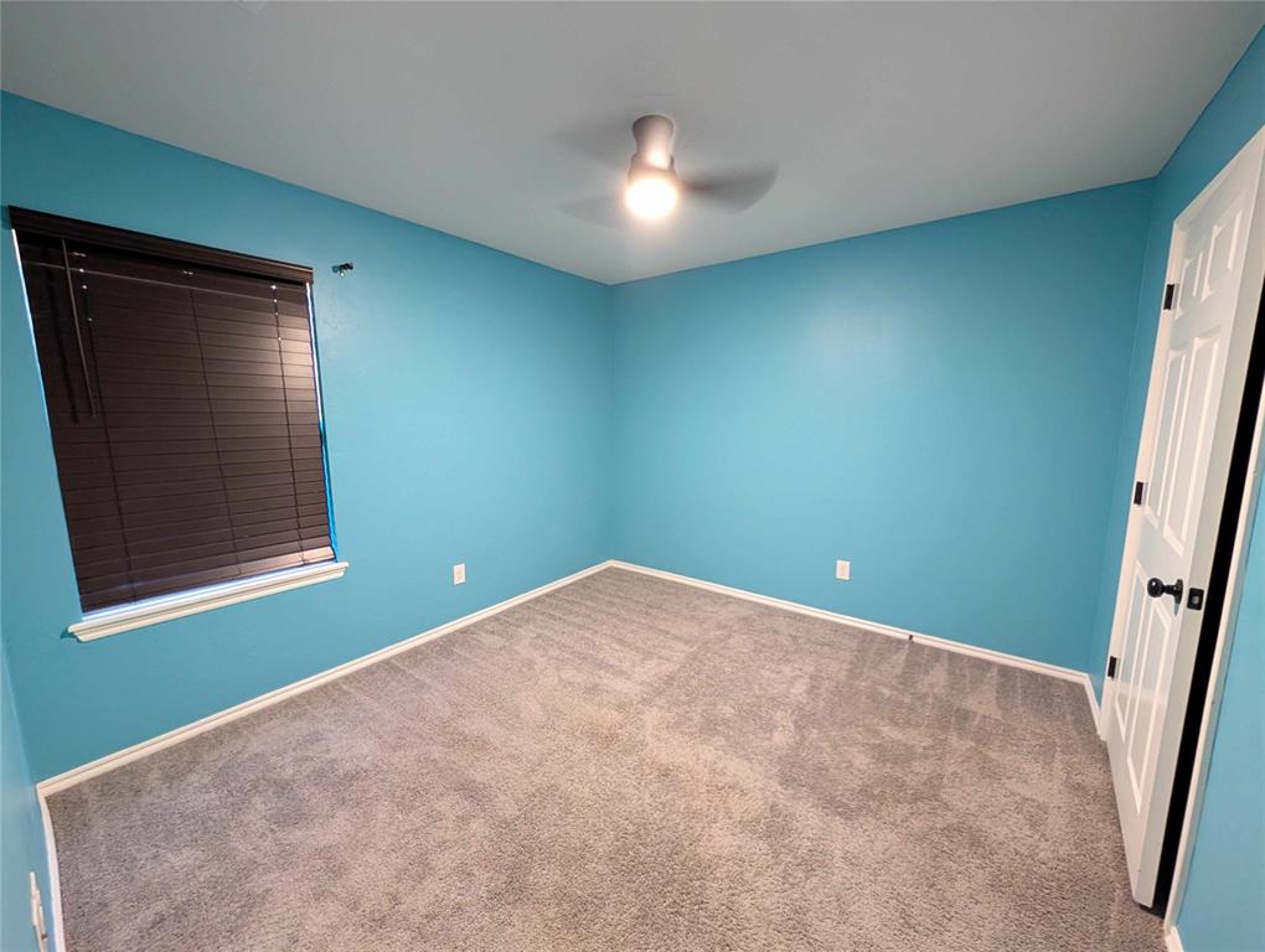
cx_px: 632
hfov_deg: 110.5
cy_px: 476
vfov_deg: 94.6
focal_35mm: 12
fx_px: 439
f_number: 1.7
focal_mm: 2
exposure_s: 1/25
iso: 226
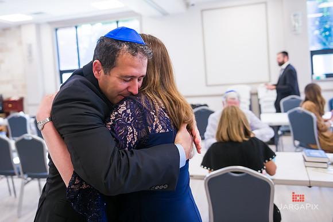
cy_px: 84
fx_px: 322
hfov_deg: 54.1
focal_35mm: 35
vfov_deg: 37.8
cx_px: 126
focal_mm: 28
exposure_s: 1/125
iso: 400
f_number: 3.2
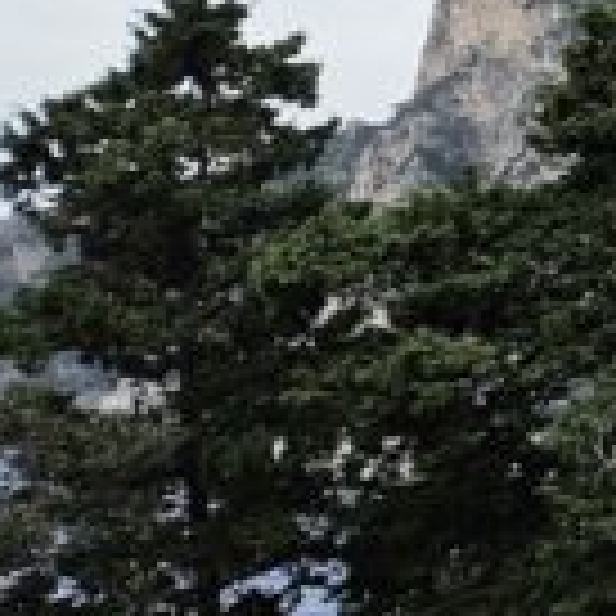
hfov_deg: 8.3
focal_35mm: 152
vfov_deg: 11.2
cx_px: 2212
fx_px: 3060
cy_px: -175
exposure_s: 1/384
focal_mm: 5.4
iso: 25
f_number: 1.8
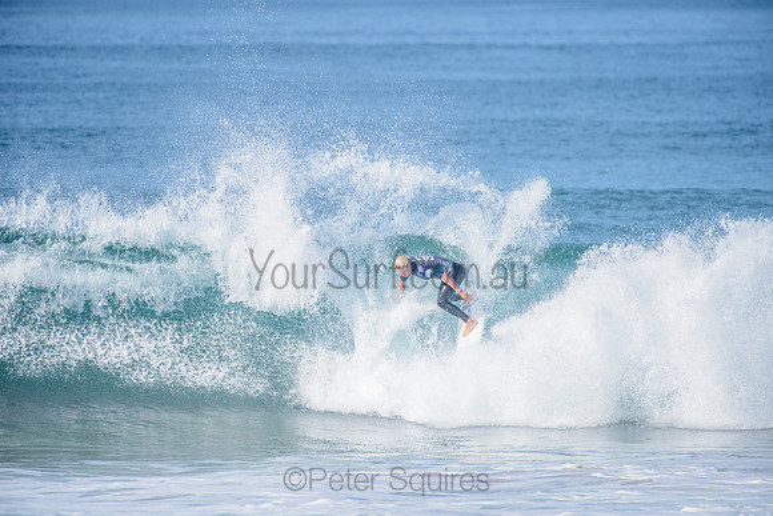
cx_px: 386
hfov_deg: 4.1
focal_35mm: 500
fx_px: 10738
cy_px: 258
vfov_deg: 2.8
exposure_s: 1/2500
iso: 320
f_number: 5.6
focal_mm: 500
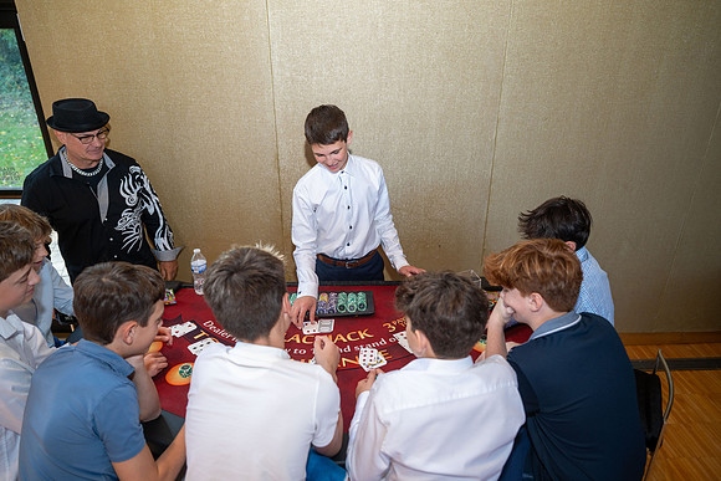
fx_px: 481
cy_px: 240
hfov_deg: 73.7
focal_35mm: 24
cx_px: 360
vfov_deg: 53.2
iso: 800
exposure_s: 1/200
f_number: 2.8
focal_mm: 24
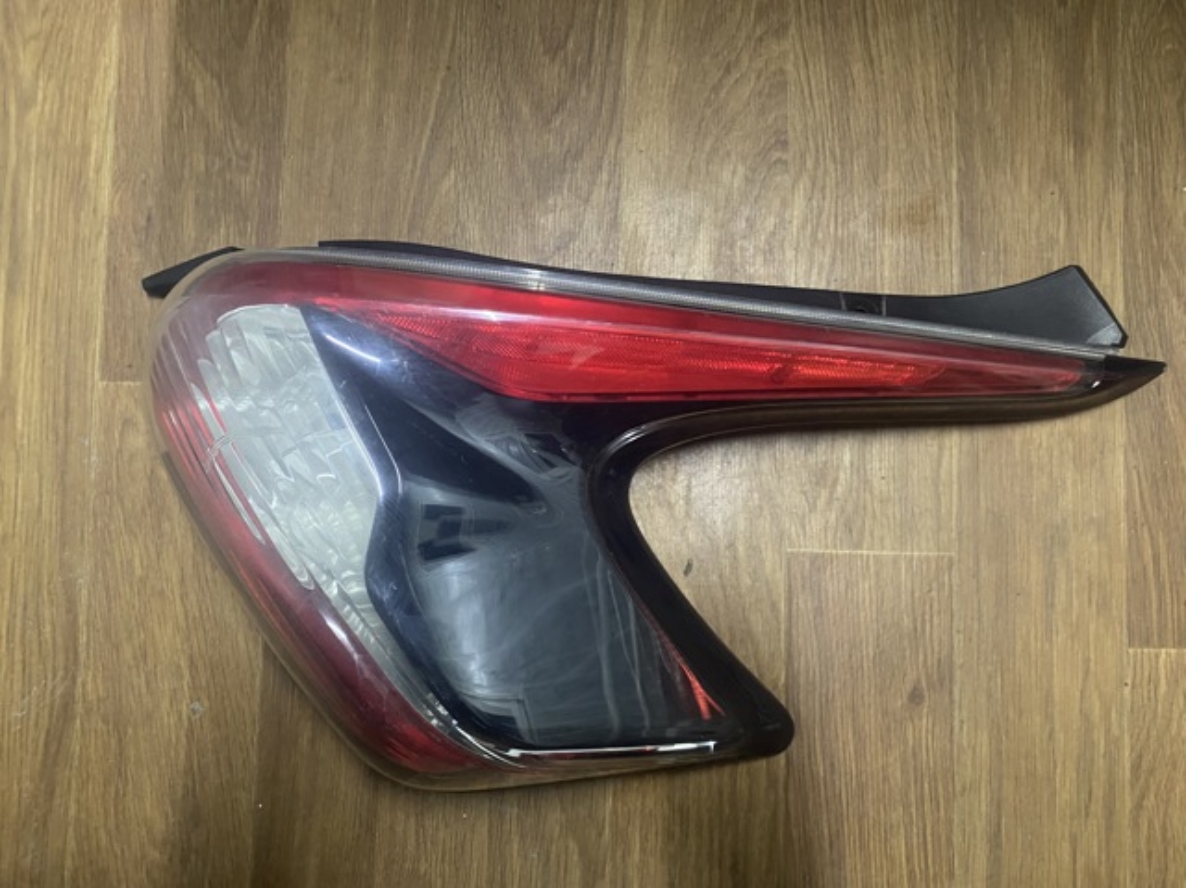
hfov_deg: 67.3
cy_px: 444
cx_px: 593
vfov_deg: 53.0
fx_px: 890
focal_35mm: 26
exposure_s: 1/30
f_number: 1.8
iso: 640
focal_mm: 4.25
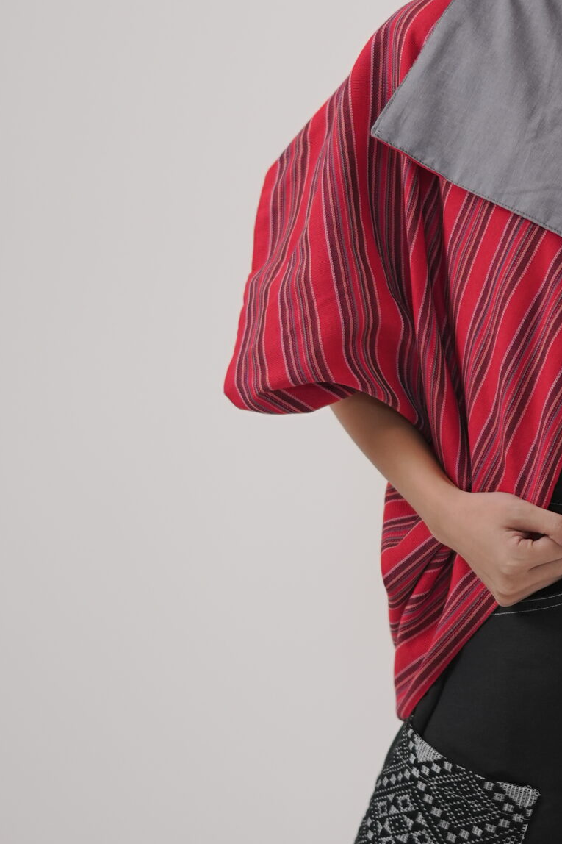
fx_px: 2717
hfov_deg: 11.7
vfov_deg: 17.6
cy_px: 287
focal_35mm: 116
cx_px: 581
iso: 250
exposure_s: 1/200
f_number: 1.4
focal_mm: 35
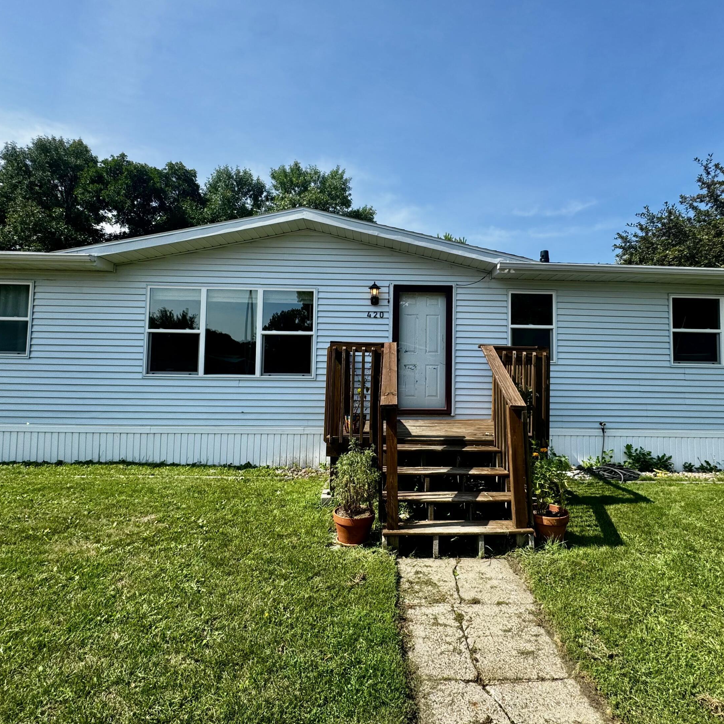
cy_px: 351
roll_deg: -0.5
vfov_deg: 83.9
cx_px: 398
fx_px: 402
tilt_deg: +2.7
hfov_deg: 83.7
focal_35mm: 17
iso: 50
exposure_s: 1/1236
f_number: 2.2
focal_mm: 2.22
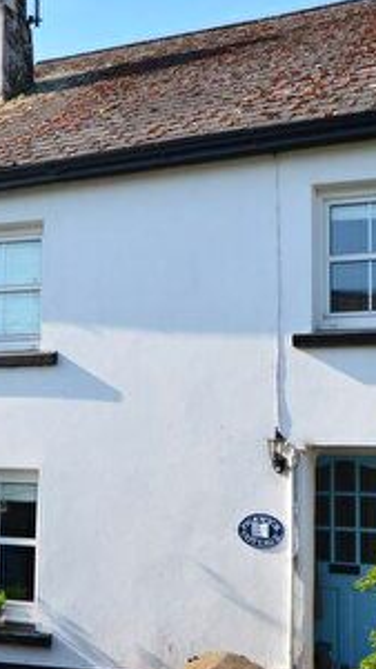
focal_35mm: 51
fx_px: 905
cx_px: 109
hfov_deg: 23.3
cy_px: 366
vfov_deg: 40.6
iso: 320
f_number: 10
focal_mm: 14
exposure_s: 1/250
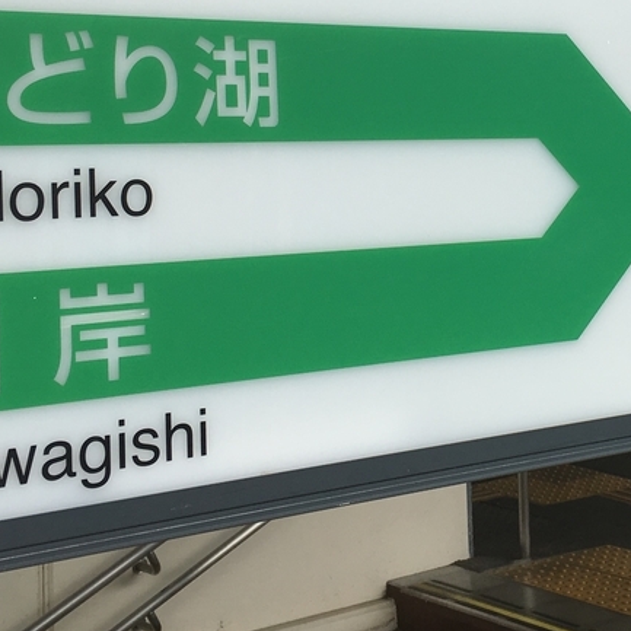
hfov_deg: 23.7
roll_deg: +2.2
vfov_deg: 24.0
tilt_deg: +1.3
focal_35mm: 71
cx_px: 551
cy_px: 152
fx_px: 1464
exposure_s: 1/379
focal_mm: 4.15
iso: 25
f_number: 2.2
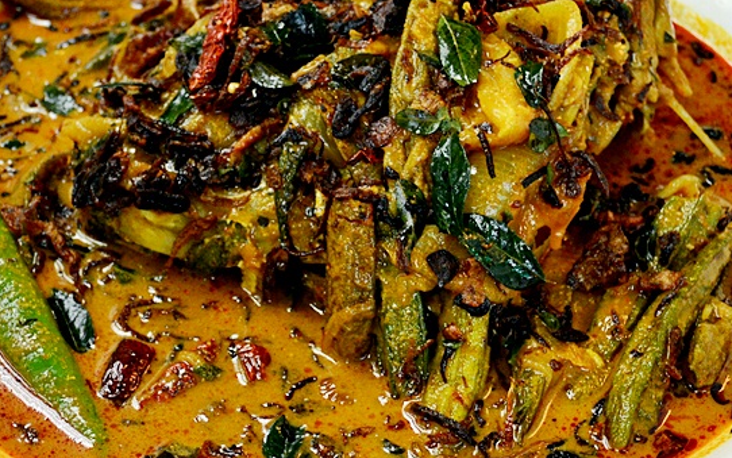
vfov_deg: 12.2
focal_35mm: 107
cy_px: 165
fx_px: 2135
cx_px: 378
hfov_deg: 19.5
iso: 1600
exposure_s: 1/160
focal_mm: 38
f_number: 5
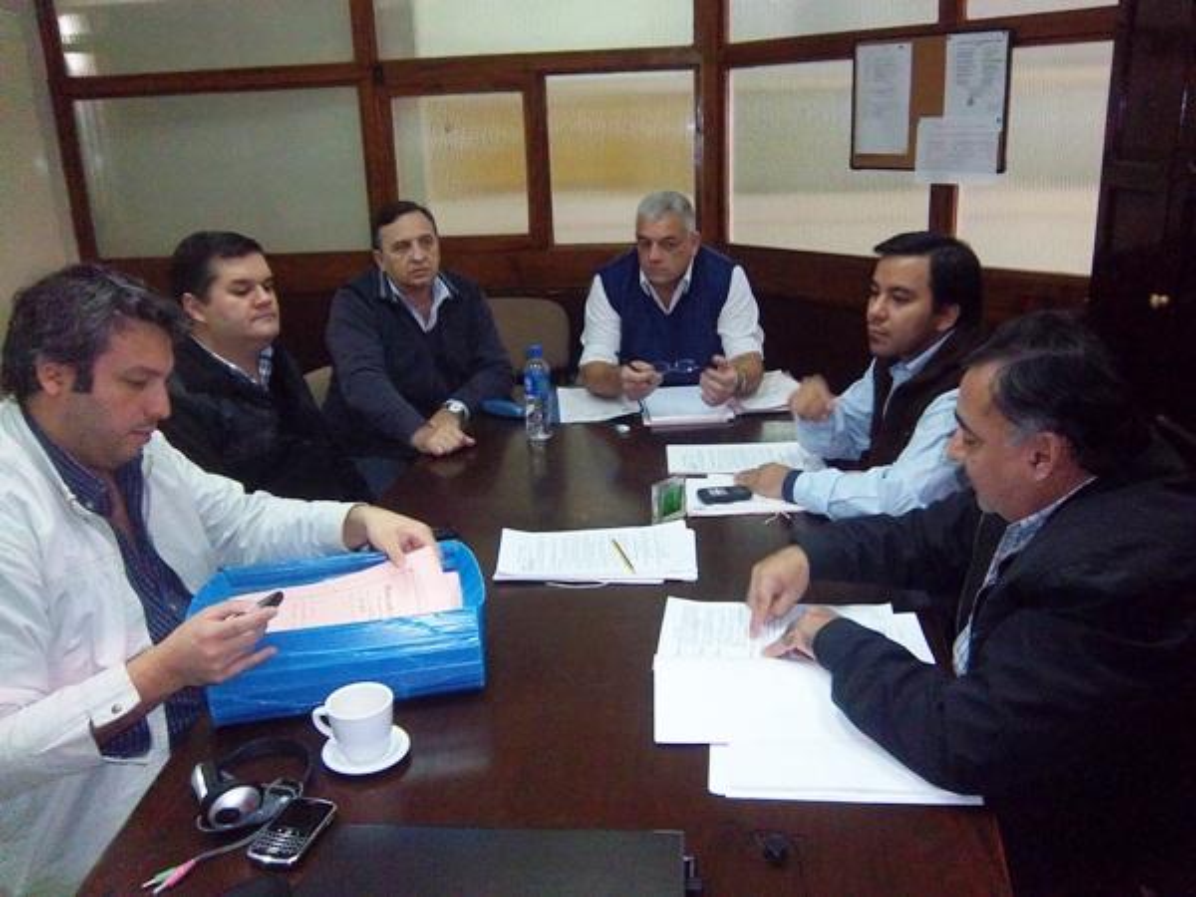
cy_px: 448
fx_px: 967
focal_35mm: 28
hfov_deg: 63.4
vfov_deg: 49.7
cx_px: 598
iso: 320
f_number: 3.5
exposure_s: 1/30
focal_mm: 5.05
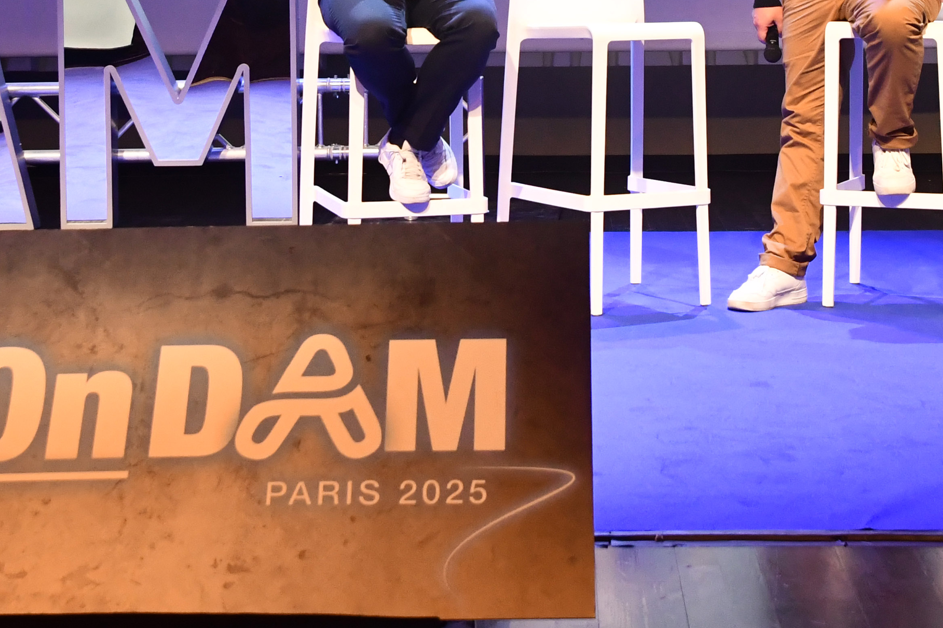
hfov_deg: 23.6
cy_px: -105
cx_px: 517
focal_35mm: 86
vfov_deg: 15.4
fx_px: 2253
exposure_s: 1/60
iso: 2000
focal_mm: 24
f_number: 5.6
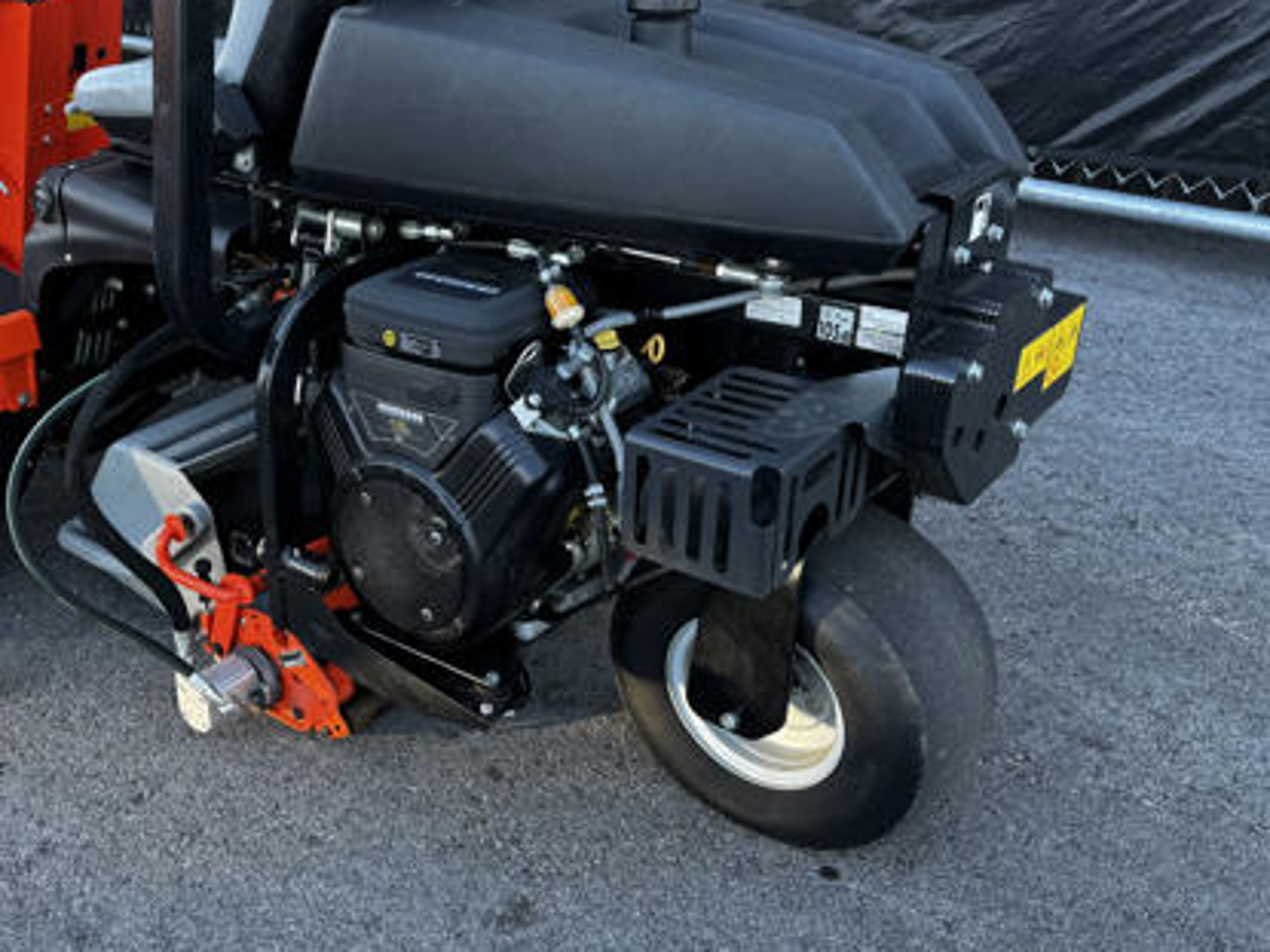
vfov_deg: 38.6
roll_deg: +1.0
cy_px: 447
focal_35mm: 37
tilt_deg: -26.1
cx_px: 343
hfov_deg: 48.5
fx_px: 1357
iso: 64
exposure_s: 1/121
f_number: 1.78
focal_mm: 6.76
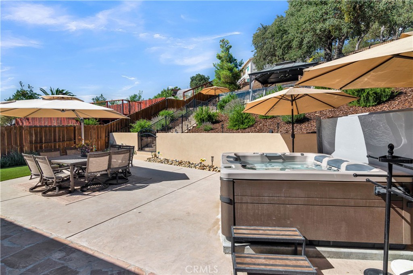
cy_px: 138
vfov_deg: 70.5
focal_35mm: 17
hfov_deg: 93.3
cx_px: 206
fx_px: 195
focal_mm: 17
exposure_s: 1/200
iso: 200
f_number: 8
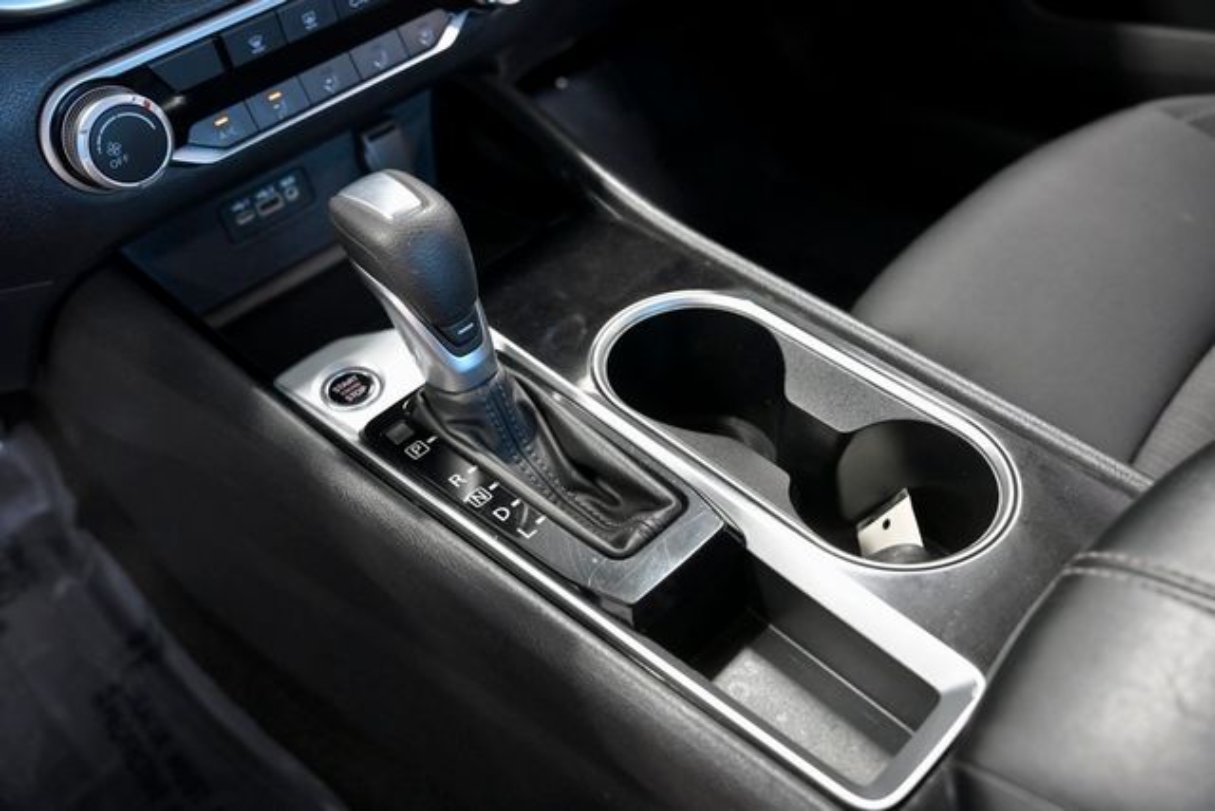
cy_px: 406
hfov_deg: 57.2
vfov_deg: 40.0
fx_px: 1114
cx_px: 608
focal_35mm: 33
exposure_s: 1/125
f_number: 4.5
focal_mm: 33
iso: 2500
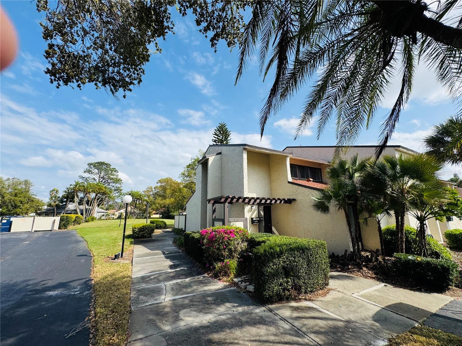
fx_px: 187
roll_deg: +0.4
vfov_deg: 85.7
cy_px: 173
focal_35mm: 14
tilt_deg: +13.7
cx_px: 231
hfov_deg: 102.1
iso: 40
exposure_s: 1/2083
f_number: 2.2
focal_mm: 2.22
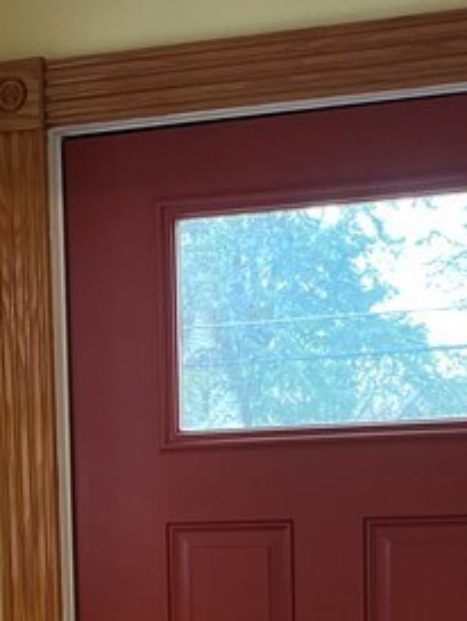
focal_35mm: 97
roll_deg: +3.0
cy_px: 657
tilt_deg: -7.3
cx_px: 29
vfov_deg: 19.5
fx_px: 1742
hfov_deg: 15.1
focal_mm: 5.1
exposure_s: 1/60
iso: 250
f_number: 1.6
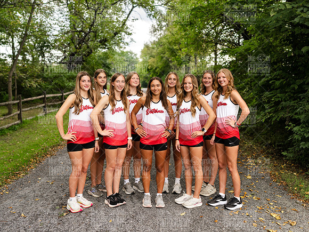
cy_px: 112
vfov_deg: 36.3
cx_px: 157
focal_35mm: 40
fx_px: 353
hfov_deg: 47.3
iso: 500
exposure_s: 1/200
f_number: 2
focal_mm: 35
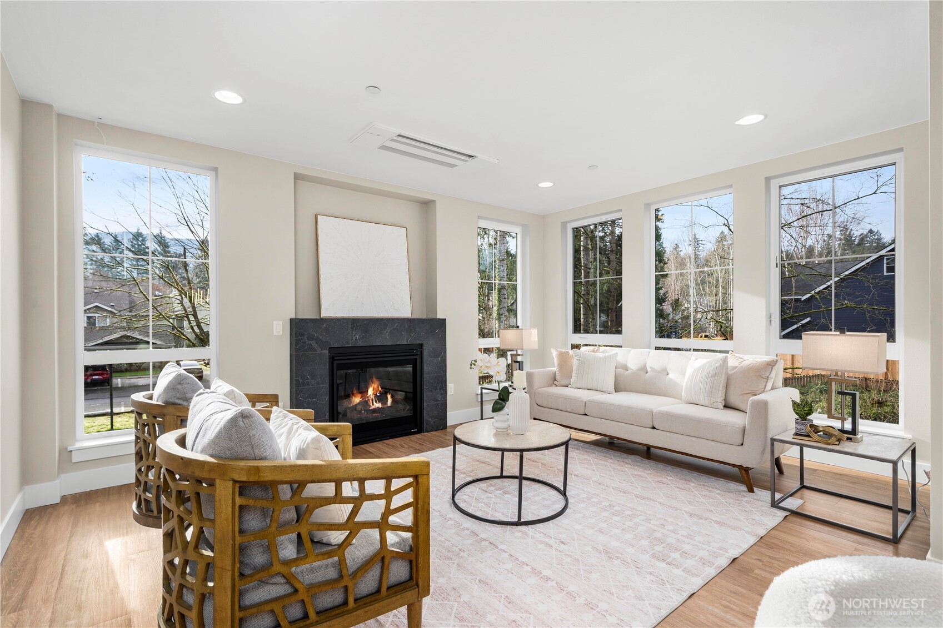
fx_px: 419
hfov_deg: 96.7
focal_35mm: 16
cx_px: 472
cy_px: 314
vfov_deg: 73.7
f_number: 7.1
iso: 100
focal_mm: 16
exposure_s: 1/80
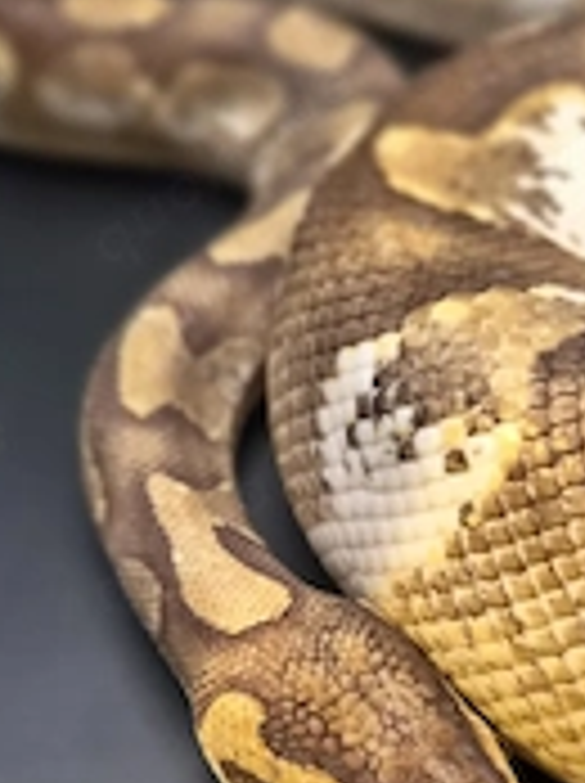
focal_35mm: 53
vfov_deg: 35.6
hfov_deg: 27.4
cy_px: 562
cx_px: 320
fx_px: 1197
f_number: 1.8
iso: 500
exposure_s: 1/100
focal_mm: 5.4
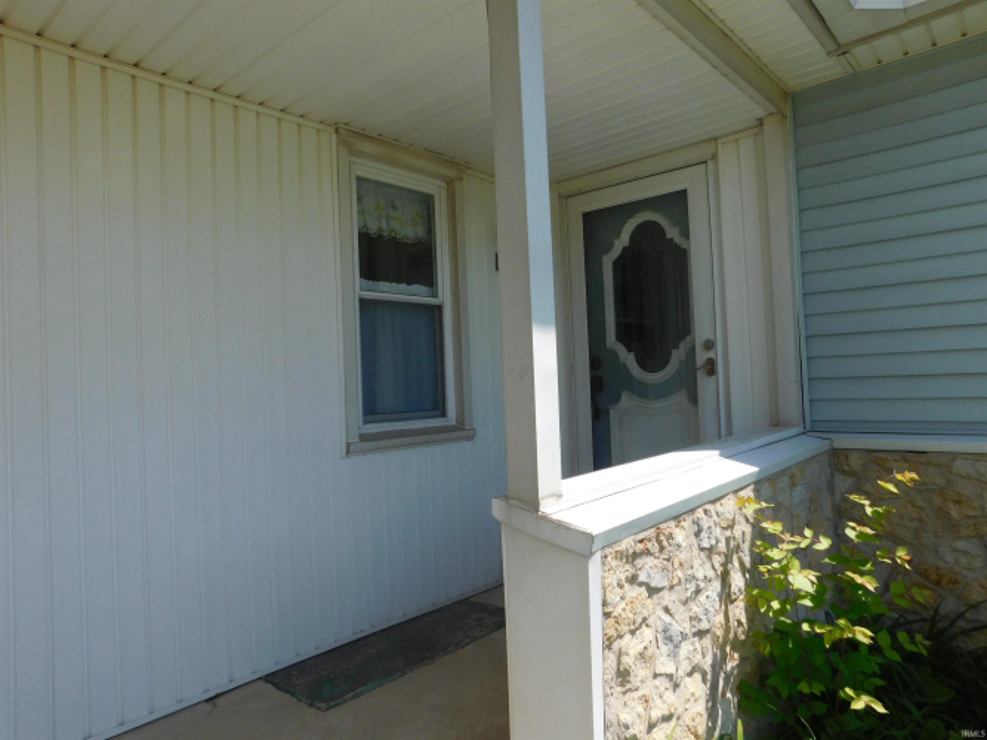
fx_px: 656
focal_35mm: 23
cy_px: 370
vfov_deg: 58.9
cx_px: 494
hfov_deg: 73.9
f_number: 3
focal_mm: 4
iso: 125
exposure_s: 1/1250
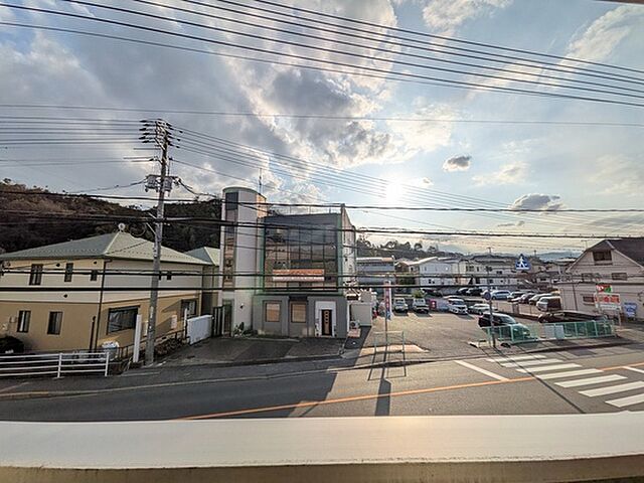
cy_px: 242
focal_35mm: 14
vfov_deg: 85.7
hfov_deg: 102.1
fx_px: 260
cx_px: 322
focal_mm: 1.85
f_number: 2.2
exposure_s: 1/5348
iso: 53
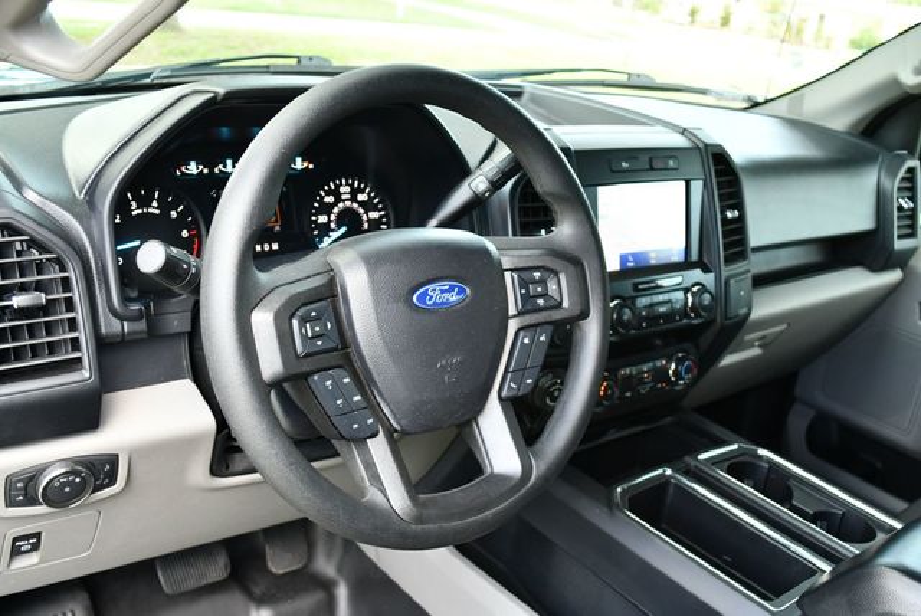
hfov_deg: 53.1
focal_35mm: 36
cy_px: 308
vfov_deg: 36.9
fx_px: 922
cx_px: 460
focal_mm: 18
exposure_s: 1/160
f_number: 3.5
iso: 800
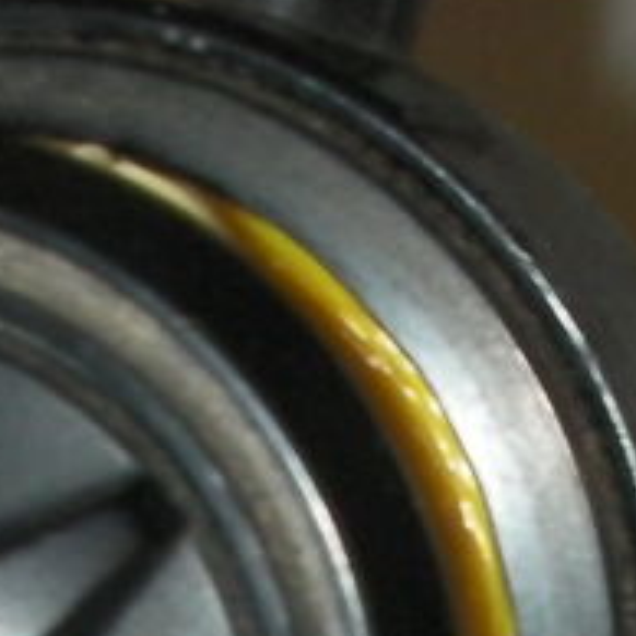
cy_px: 970
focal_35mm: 173
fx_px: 3596
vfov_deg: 9.8
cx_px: 252
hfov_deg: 10.1
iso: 200
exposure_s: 1/30
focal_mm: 6.3
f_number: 5.6
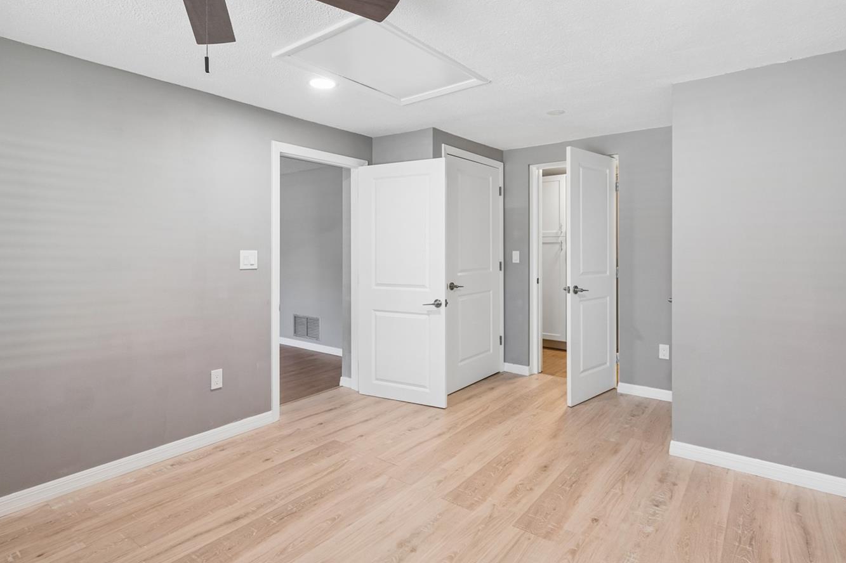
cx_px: 437
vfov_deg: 67.2
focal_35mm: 18
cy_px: 252
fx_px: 423
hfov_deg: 90.0
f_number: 7.1
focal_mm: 10
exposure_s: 1/6
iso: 100
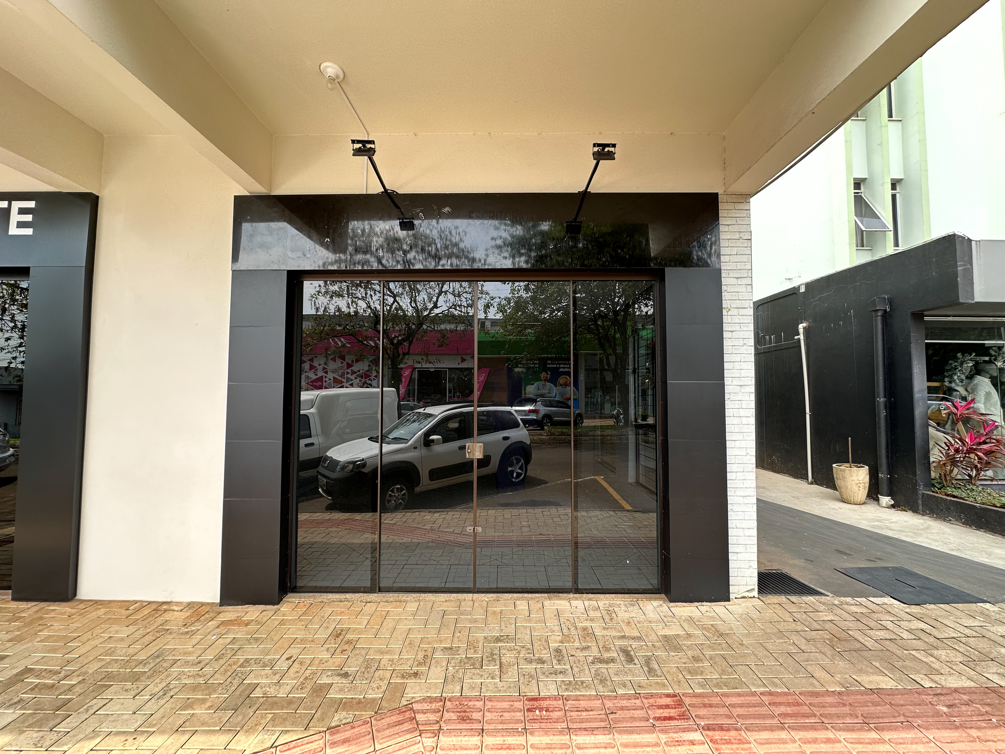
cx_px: 502
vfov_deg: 85.7
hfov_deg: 102.1
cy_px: 377
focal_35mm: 14
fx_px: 406
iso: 40
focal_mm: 2.22
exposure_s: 1/105
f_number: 2.2
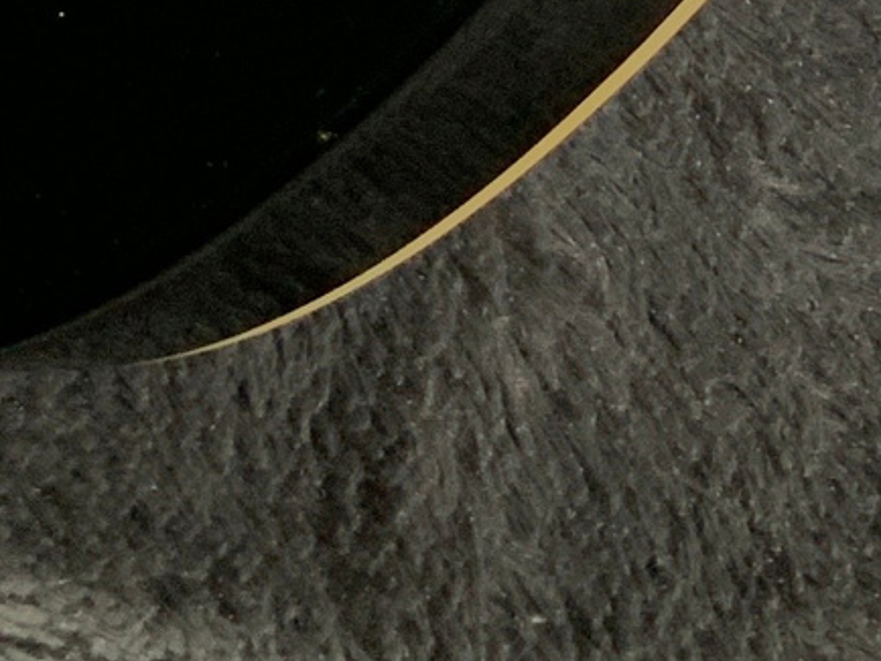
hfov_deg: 11.3
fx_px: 4354
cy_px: -1178
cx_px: 1116
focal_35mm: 171
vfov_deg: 7.8
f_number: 1.8
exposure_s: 1/104
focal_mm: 3
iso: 32
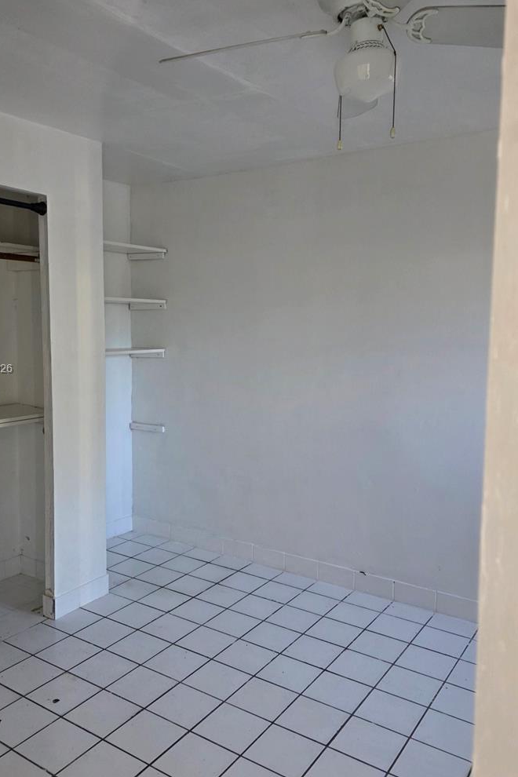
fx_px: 626
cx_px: 221
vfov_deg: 63.6
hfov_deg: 44.8
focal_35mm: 29
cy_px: 370
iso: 500
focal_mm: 6.3
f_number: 1.7
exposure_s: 1/120
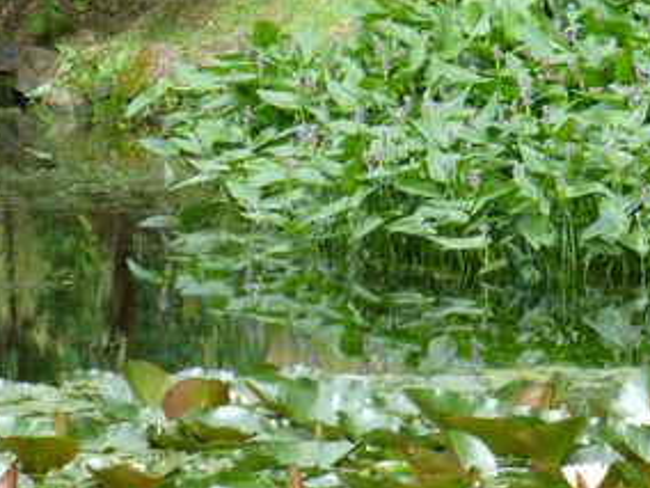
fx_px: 9220
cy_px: 78
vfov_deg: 3.0
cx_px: 861
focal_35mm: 491
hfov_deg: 4.0
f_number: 4
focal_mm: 31.3
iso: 100
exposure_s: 1/125
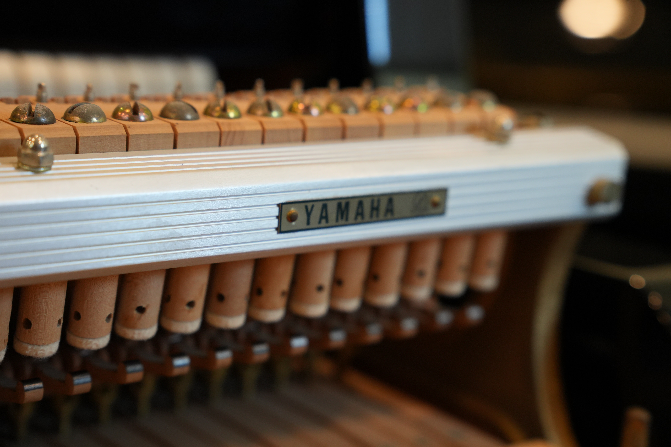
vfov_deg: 19.3
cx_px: 336
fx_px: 1314
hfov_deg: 28.7
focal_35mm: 70
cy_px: 224
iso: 800
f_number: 3.5
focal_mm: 47
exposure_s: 1/80
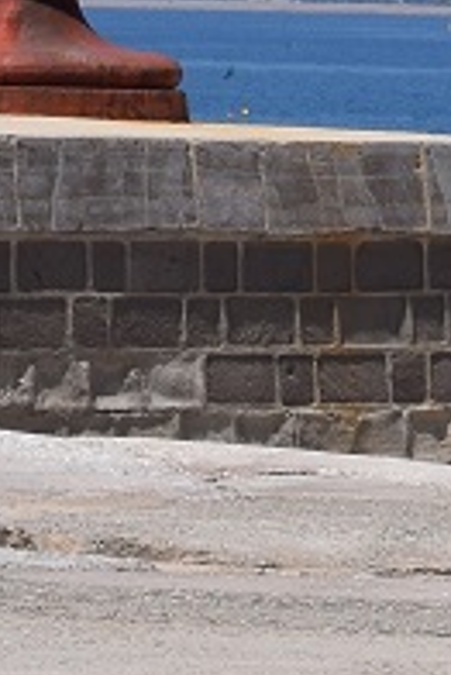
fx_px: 15043
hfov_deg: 1.7
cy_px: -1856
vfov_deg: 2.5
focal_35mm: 802
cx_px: -496
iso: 200
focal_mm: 70
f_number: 11
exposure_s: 1/500
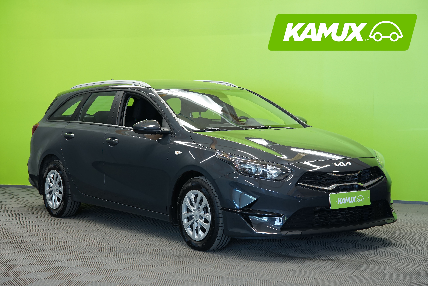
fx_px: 844
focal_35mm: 71
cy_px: 143
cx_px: 214
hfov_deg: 28.5
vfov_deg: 19.2
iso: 500
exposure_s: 1/15
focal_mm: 71
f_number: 6.3
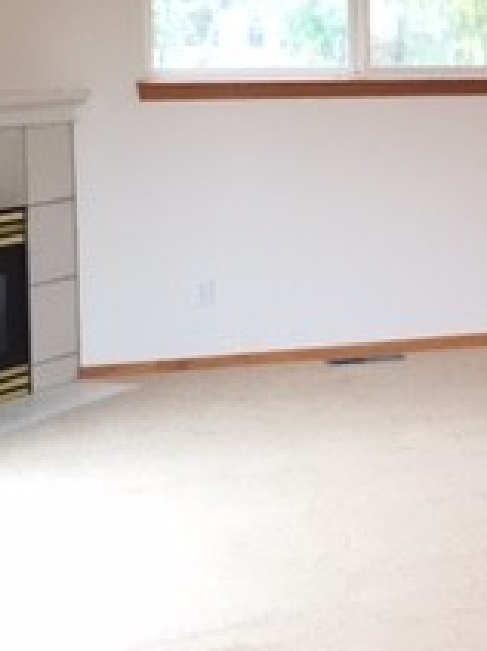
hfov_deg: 15.6
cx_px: 712
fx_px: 1652
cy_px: 207
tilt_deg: -5.4
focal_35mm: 88
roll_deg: -0.2
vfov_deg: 22.2
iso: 80
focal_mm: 4.15
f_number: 2.2
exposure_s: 1/30
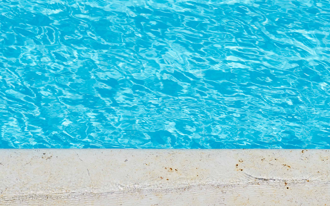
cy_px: 135
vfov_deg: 13.9
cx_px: 228
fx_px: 845
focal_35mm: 94
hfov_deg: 22.0
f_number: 7.1
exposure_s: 1/800
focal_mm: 50
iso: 50
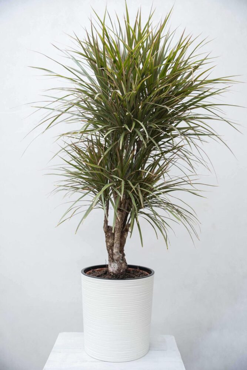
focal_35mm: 38
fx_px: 391
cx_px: 124
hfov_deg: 35.1
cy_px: 185
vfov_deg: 50.7
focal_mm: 38
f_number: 3.5
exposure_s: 1/125
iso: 400
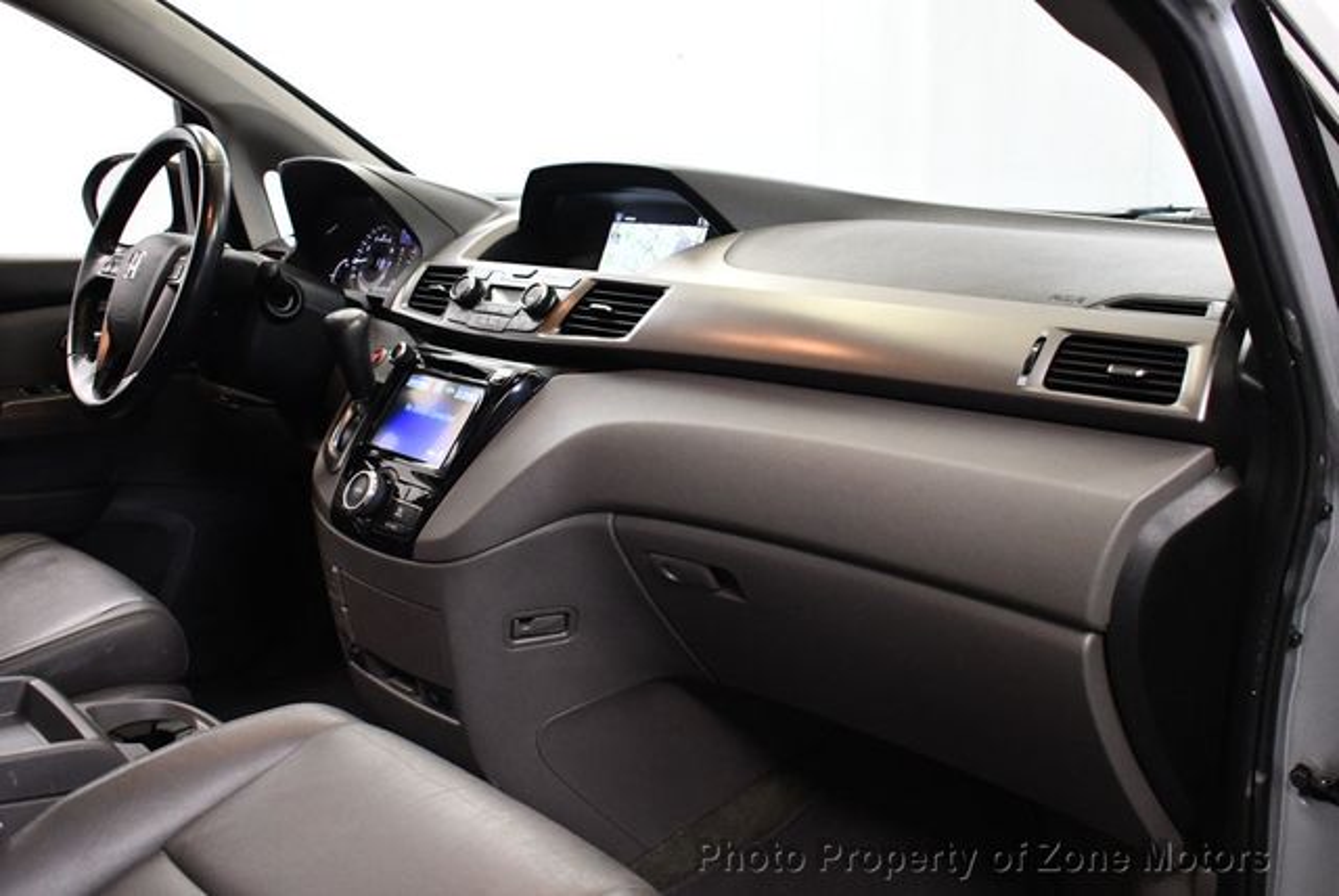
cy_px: 448
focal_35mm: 36
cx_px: 670
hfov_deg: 53.1
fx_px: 1340
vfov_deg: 36.9
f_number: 3.5
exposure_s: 1/125
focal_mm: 18
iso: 2800
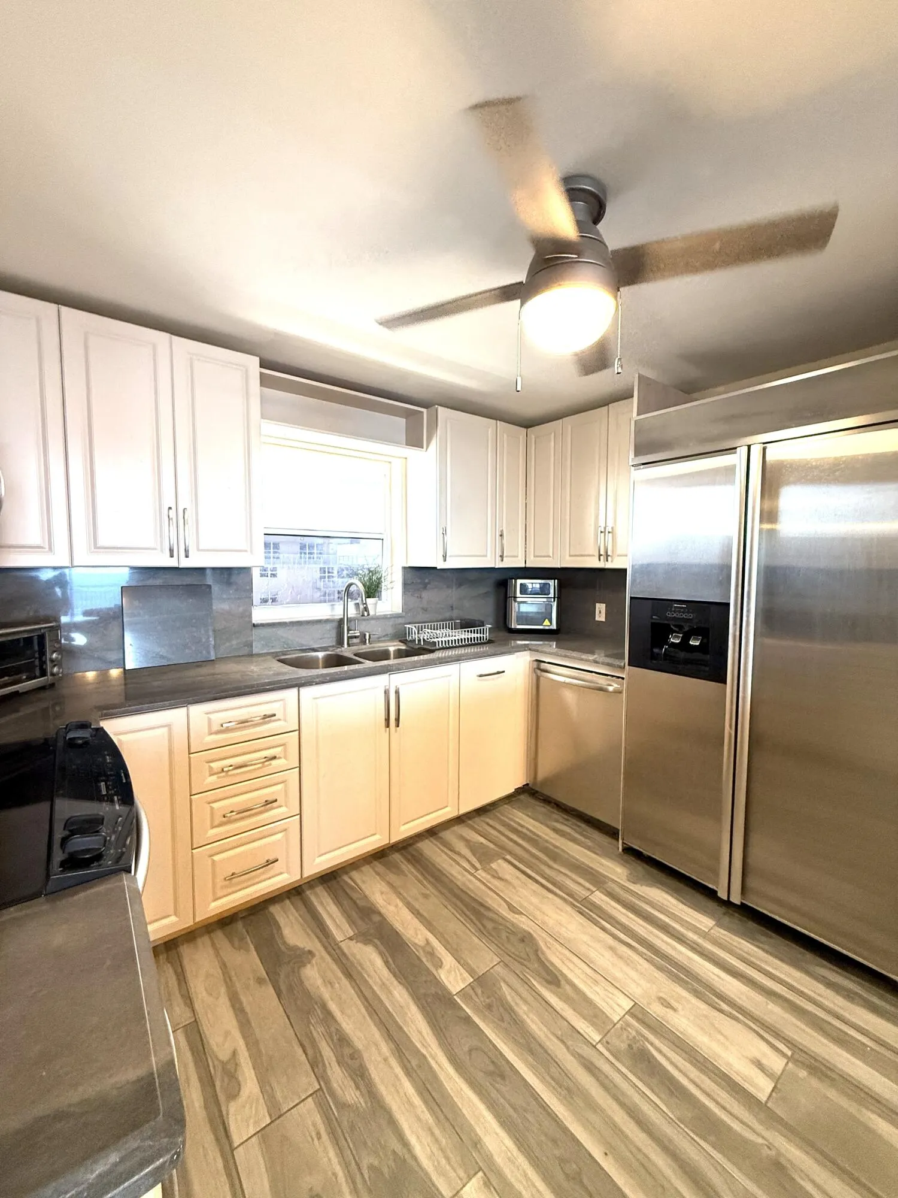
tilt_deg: -2.7
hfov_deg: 85.7
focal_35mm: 14
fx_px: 484
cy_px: 599
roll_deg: -0.9
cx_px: 449
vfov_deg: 102.1
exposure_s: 1/120
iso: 320
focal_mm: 2.22
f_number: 2.2
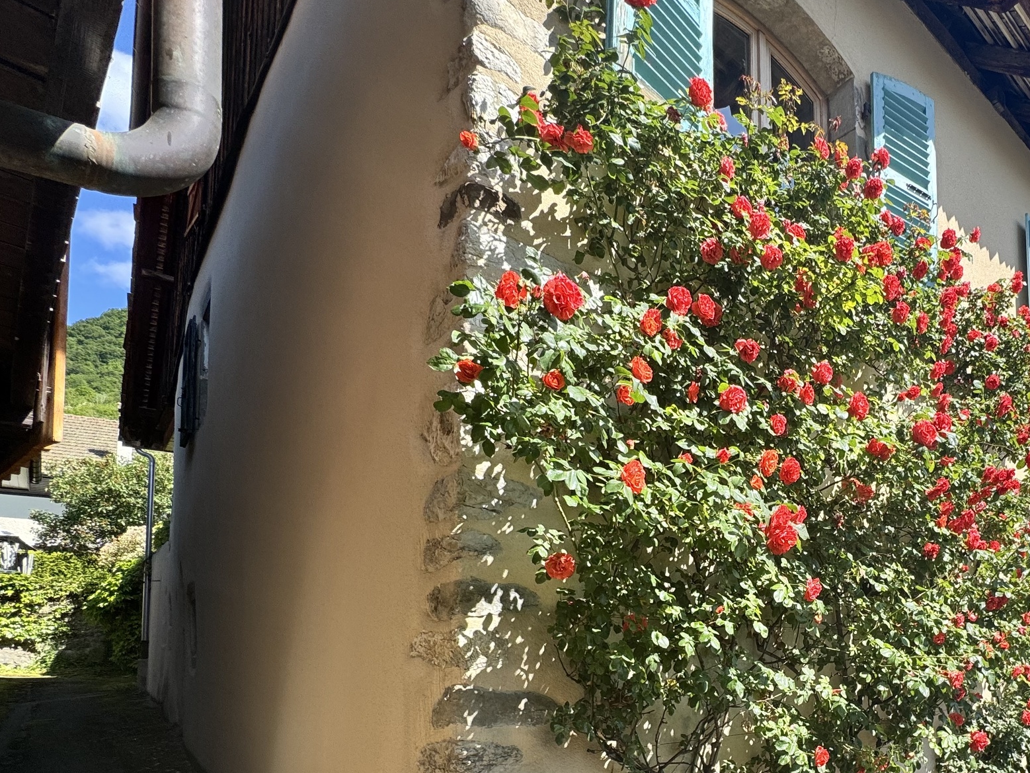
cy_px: 599
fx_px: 684
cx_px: 783
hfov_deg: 68.7
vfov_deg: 55.4
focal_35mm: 23
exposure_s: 1/763
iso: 40
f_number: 2.2
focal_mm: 2.22
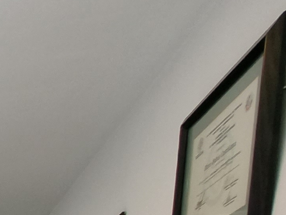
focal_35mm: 72
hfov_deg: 15.7
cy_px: 482
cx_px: -378
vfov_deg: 14.8
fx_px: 595
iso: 50
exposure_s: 1/60
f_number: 2.2
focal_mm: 1.74
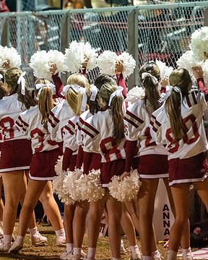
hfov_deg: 4.5
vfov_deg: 5.6
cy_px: 112
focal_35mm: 343
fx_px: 2639
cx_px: 39
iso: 14400
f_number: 2.8
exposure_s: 1/800
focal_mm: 200
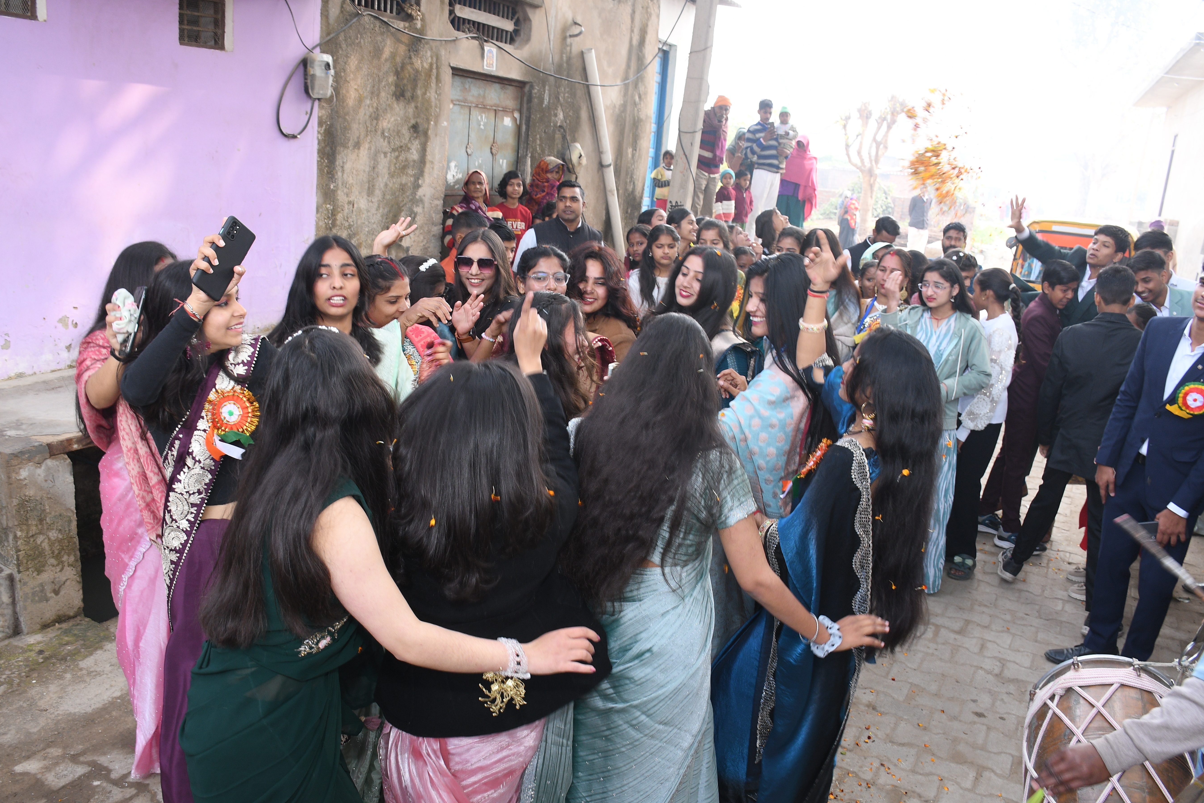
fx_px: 936
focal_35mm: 28
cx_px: 595
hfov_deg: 65.5
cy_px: 411
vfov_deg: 46.4
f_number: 5
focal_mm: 18
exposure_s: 1/160
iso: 500
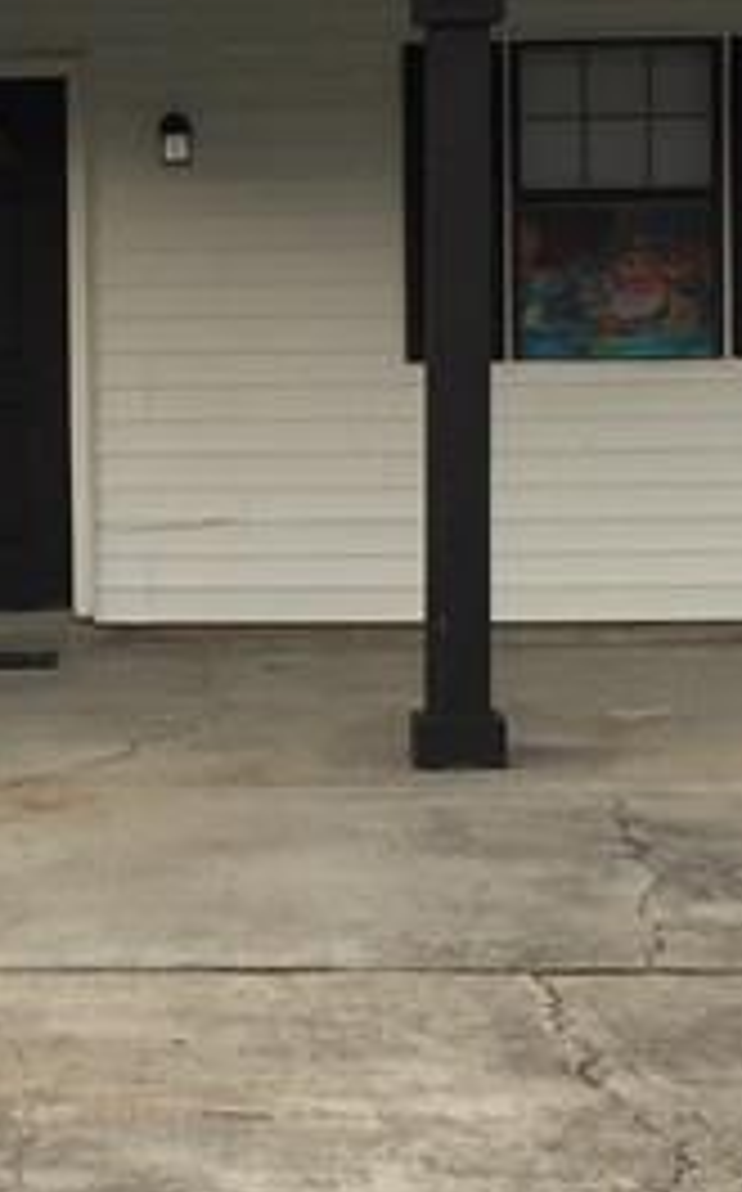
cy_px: 499
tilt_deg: -2.9
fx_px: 3861
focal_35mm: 119
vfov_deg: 17.5
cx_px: -121
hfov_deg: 10.8
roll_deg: +0.1
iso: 32
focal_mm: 4.15
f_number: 2.2
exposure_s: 1/444
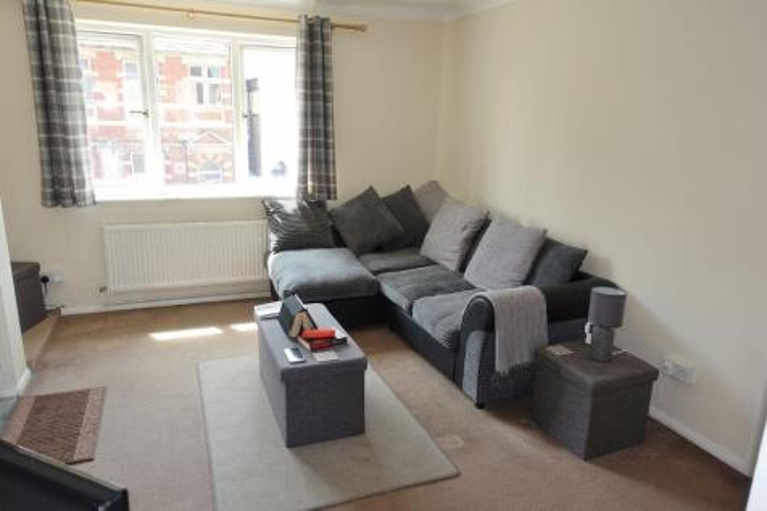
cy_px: 256
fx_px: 511
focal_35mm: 24
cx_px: 384
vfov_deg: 53.1
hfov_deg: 73.8
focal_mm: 8.8
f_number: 2.8
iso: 125
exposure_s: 1/80
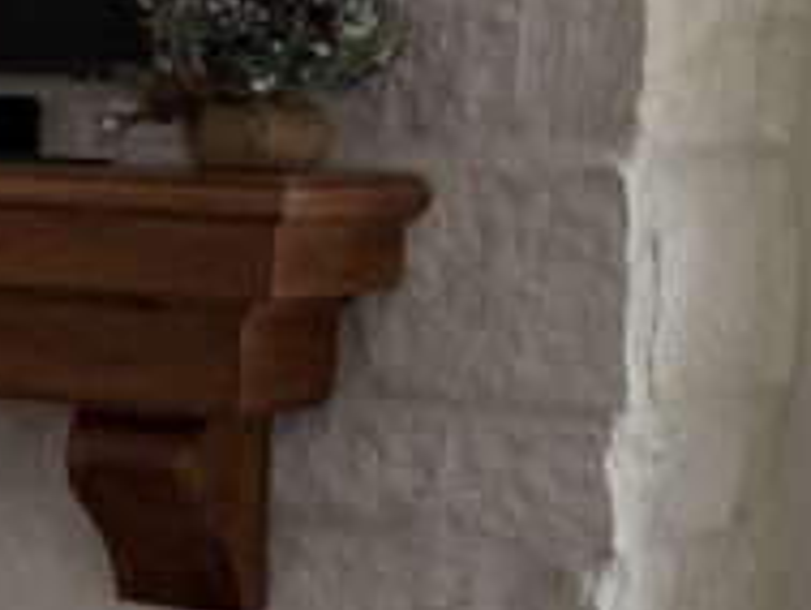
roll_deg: -0.6
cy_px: 434
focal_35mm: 130
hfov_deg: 14.7
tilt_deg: -6.9
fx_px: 3048
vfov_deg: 11.4
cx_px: -137
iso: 200
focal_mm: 6.76
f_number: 1.78
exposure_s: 1/175
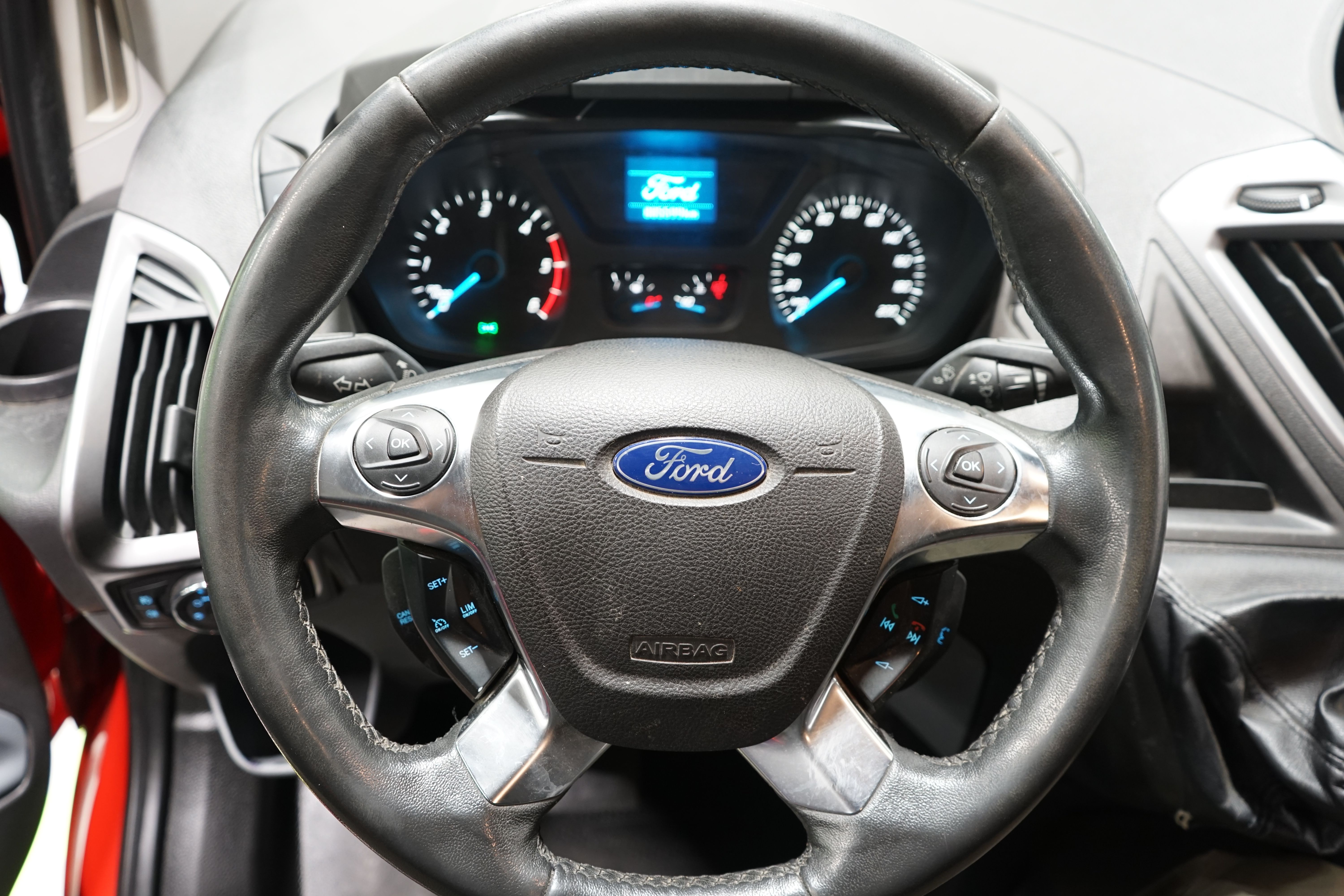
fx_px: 1083
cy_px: 448
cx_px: 672
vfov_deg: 45.0
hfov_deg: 63.7
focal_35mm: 29
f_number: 4.5
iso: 800
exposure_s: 1/5
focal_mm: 29
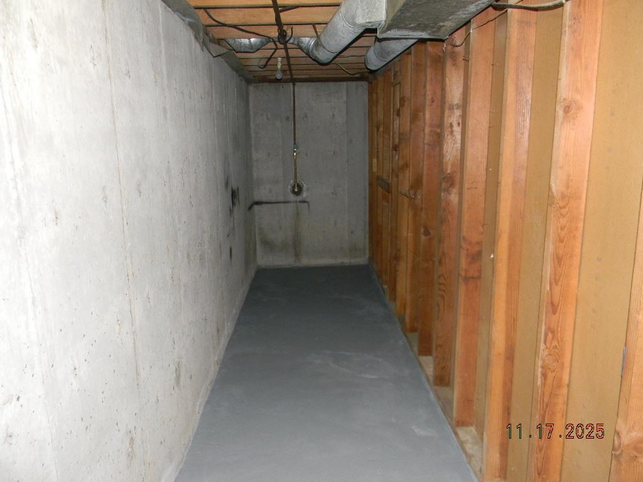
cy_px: 241
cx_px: 322
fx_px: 520
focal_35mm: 28
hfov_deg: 63.4
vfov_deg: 49.7
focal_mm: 5
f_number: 3.5
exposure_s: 1/26
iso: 278
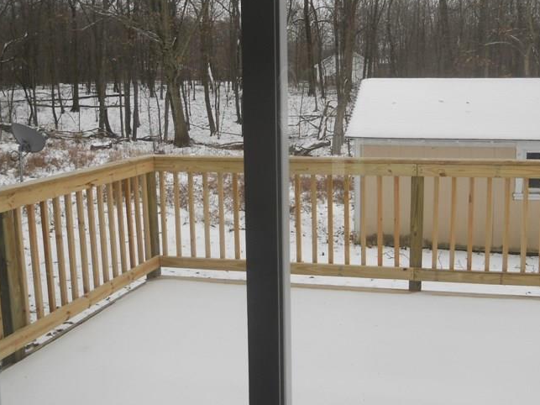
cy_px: 164
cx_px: 311
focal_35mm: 43
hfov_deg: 43.7
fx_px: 671
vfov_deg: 33.5
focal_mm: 4.9
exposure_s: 1/125
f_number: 3.2
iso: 80
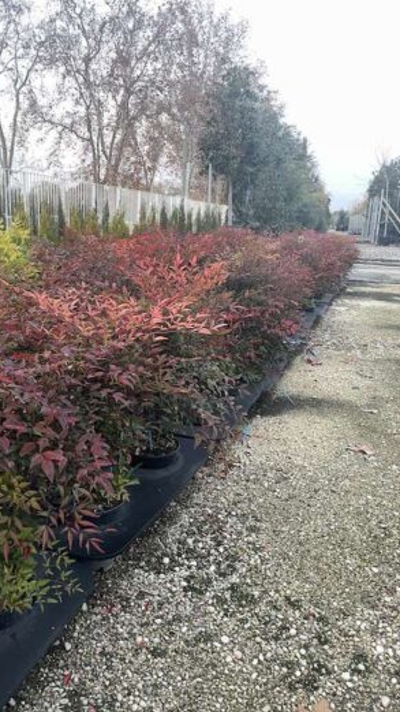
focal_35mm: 29
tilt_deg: -14.0
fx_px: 547
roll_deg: -0.9
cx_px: 154
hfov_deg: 39.9
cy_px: 355
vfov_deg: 66.1
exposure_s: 1/89
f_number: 1.6
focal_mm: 4.2
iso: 125
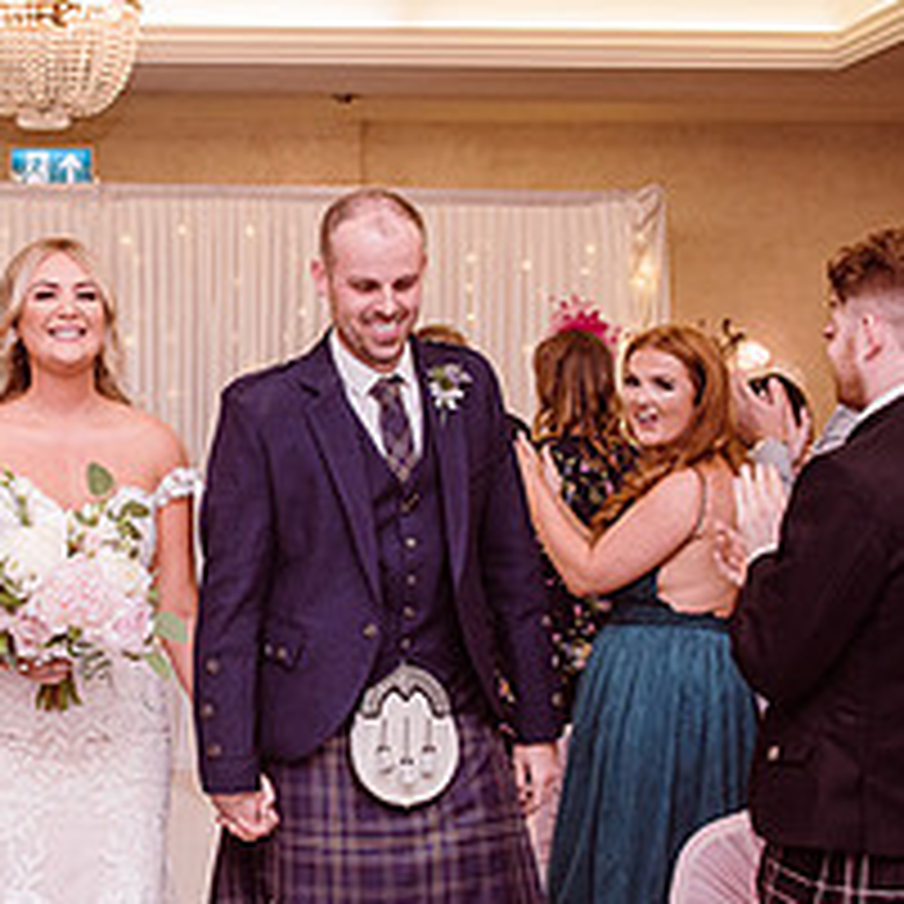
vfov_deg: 24.3
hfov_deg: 23.6
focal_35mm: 71
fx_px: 2098
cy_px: 465
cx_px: 72
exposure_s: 1/100
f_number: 5.6
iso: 400
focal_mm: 29
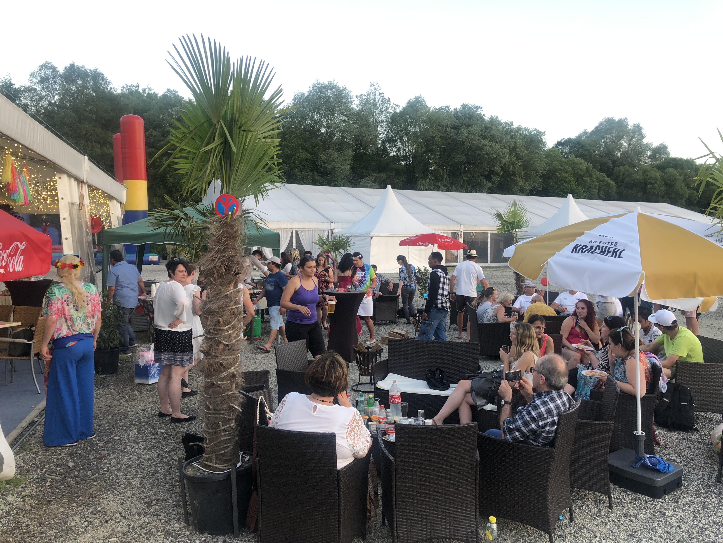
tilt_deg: -3.1
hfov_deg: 63.4
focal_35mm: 28
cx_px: 362
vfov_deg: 49.7
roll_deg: +1.8
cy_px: 272
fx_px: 585
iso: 25
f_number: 1.8
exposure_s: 1/98
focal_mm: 4
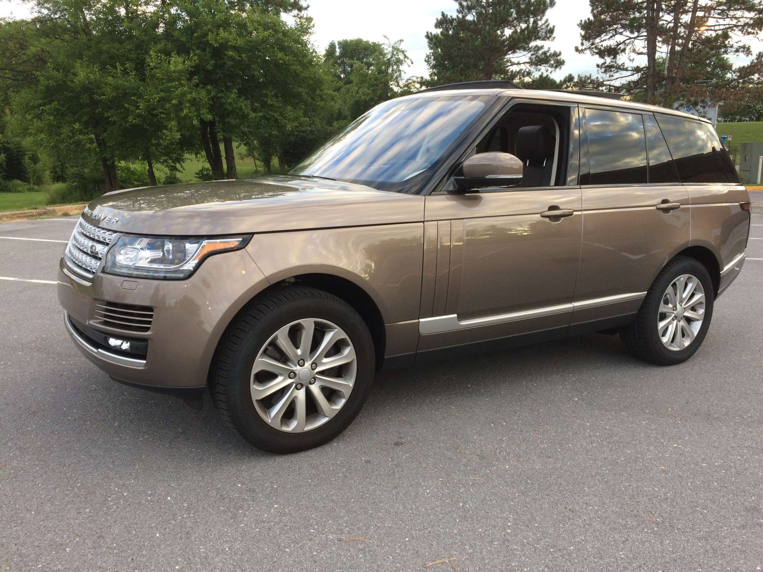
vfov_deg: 48.2
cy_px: 286
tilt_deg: -14.4
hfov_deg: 61.7
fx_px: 639
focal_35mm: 29
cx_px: 382
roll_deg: -0.1
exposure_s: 1/120
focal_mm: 4.15
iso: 50
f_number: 2.2
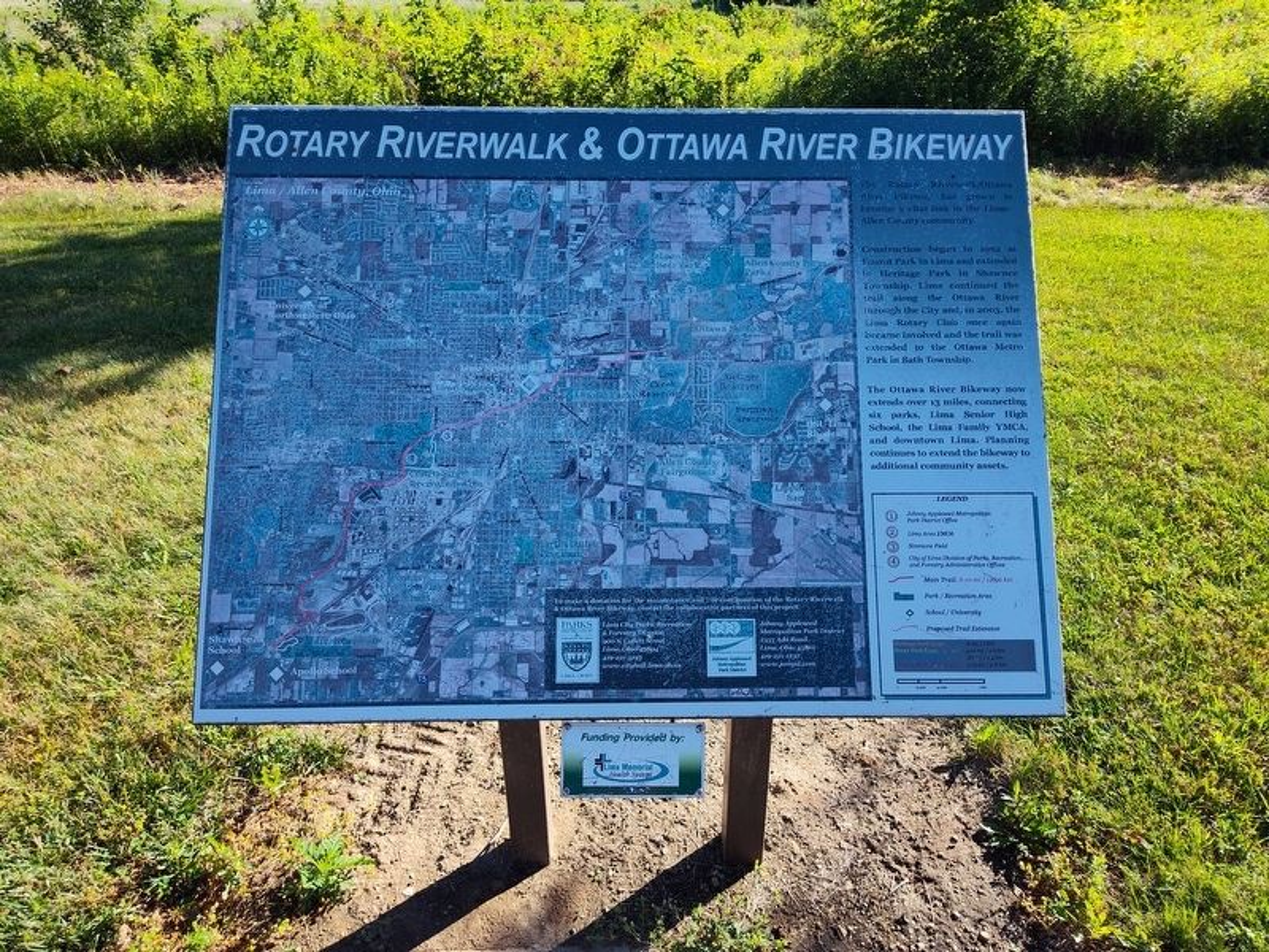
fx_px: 843
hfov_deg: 73.9
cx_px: 634
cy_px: 476
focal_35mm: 23
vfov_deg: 58.9
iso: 100
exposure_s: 1/449
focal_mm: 5.56
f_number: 1.8
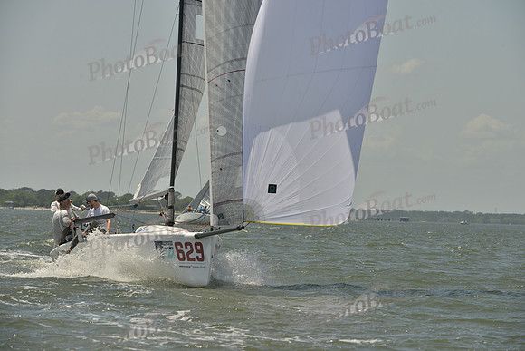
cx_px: 262
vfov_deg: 6.9
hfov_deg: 10.3
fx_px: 2917
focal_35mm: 200
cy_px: 176
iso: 280
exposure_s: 1/1250
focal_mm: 200
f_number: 10
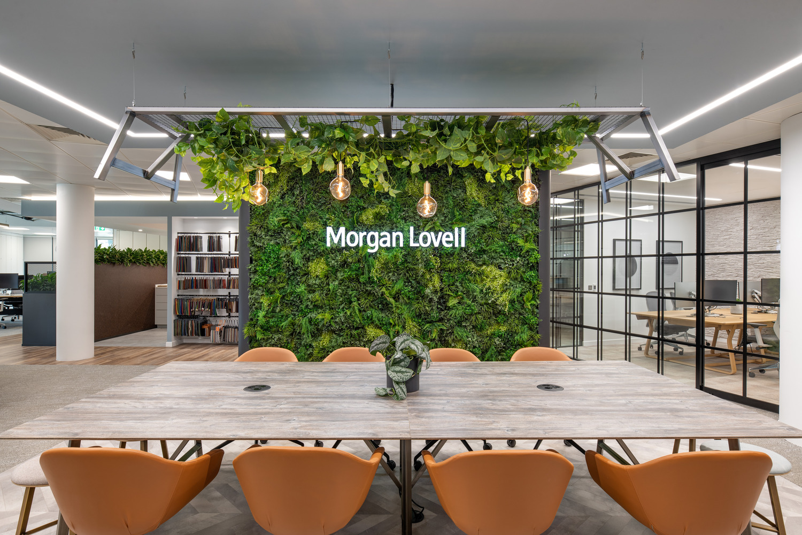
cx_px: 401
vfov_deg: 61.9
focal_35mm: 20
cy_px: 268
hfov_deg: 84.0
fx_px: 446
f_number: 11
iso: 100
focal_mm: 20
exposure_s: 1/1.43
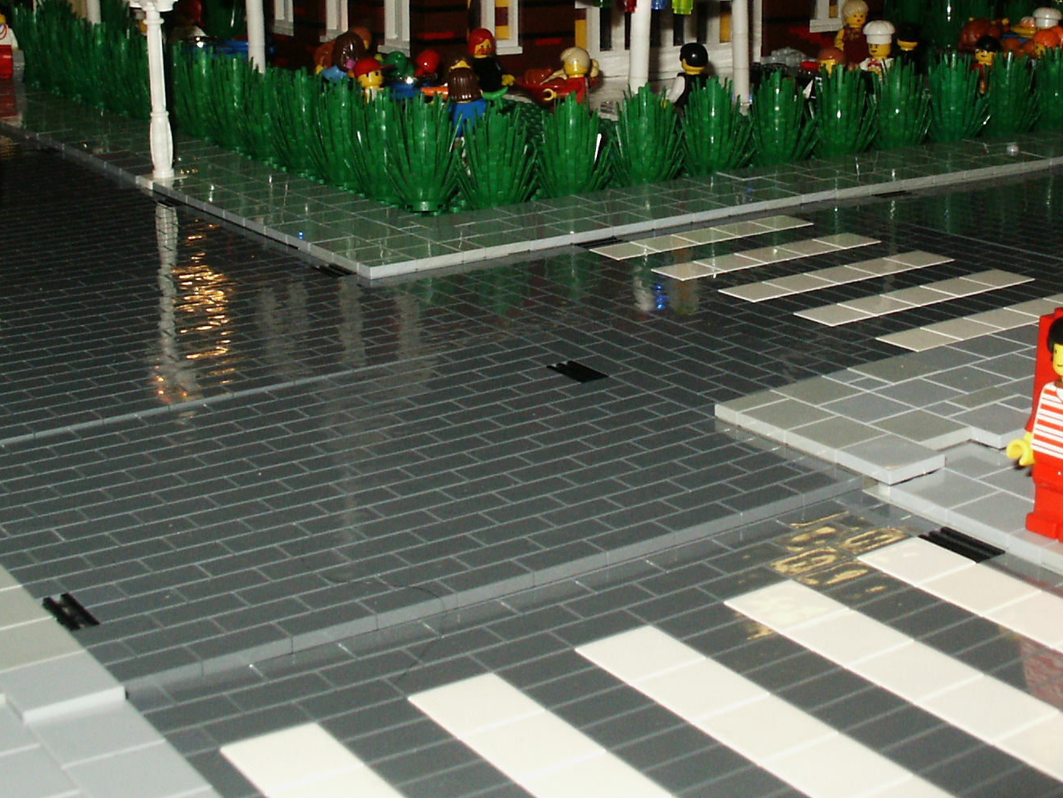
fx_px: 1843
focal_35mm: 60
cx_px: 618
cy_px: 142
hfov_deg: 32.1
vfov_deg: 24.0
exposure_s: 1/45
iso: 200
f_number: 6.7
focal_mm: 7.18
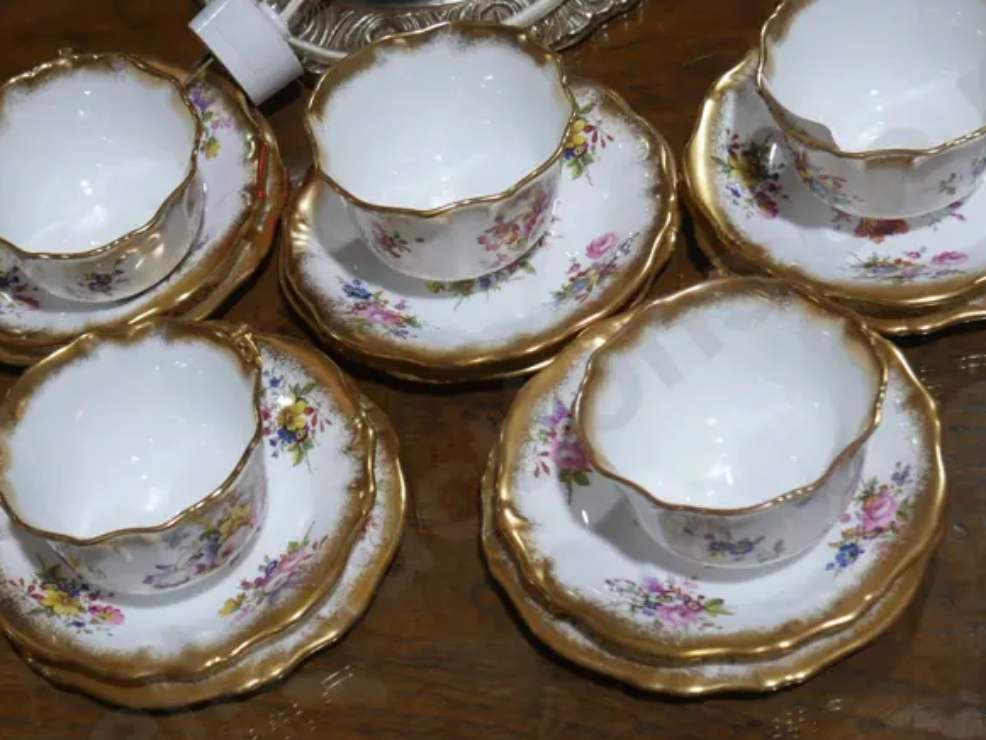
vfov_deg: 21.8
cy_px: 543
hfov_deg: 28.9
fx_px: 1909
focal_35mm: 67
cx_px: 399
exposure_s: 1/80
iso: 200
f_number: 4.1
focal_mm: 19
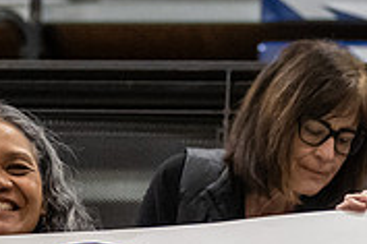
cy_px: 350
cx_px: 310
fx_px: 4587
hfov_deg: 4.6
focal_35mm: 450
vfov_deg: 3.0
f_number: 2.8
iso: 5000
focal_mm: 72
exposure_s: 1/800
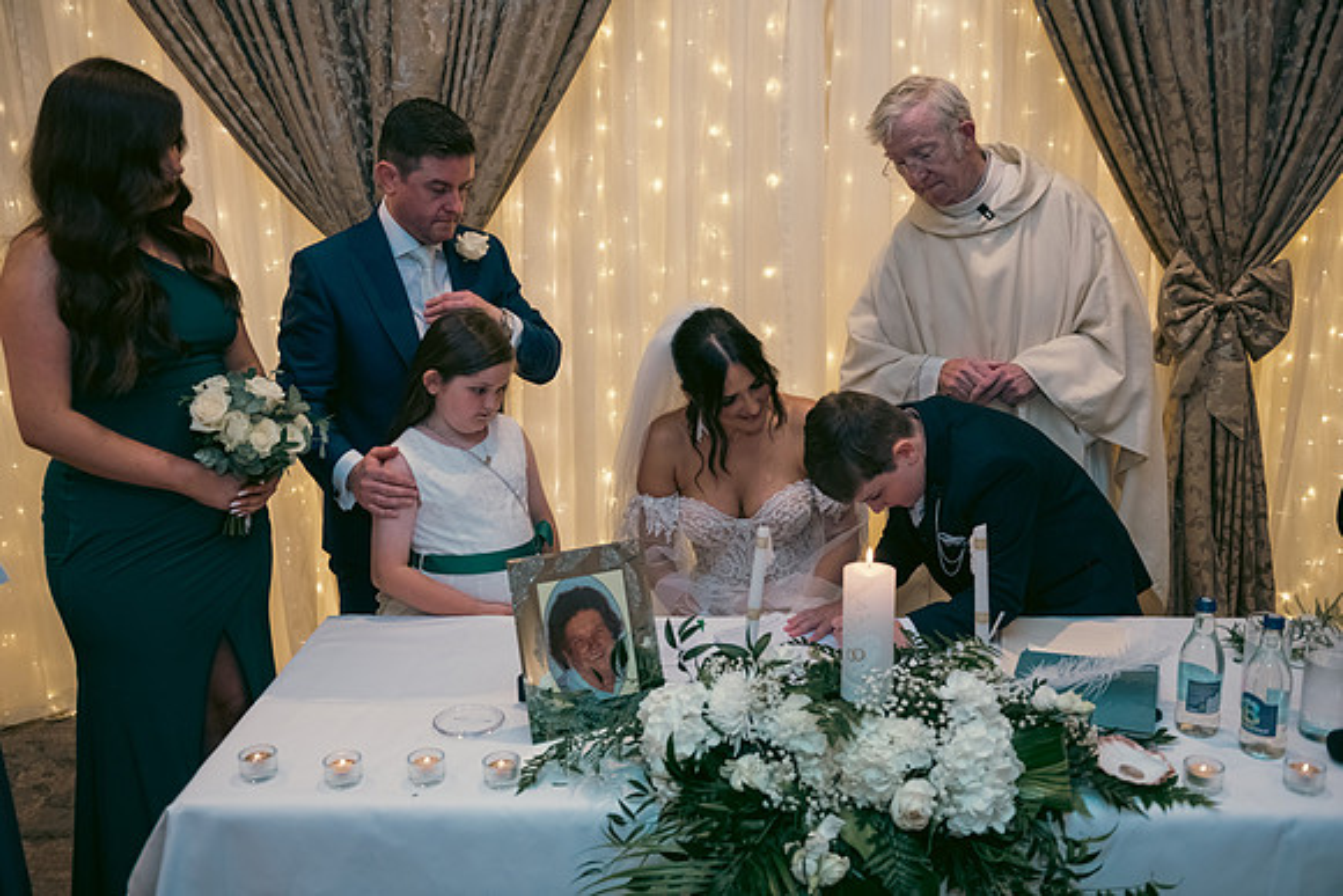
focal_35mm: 34
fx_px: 1269
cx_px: 672
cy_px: 448
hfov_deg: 55.8
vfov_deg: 38.9
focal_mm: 34
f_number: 3.5
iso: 800
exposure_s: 1/160
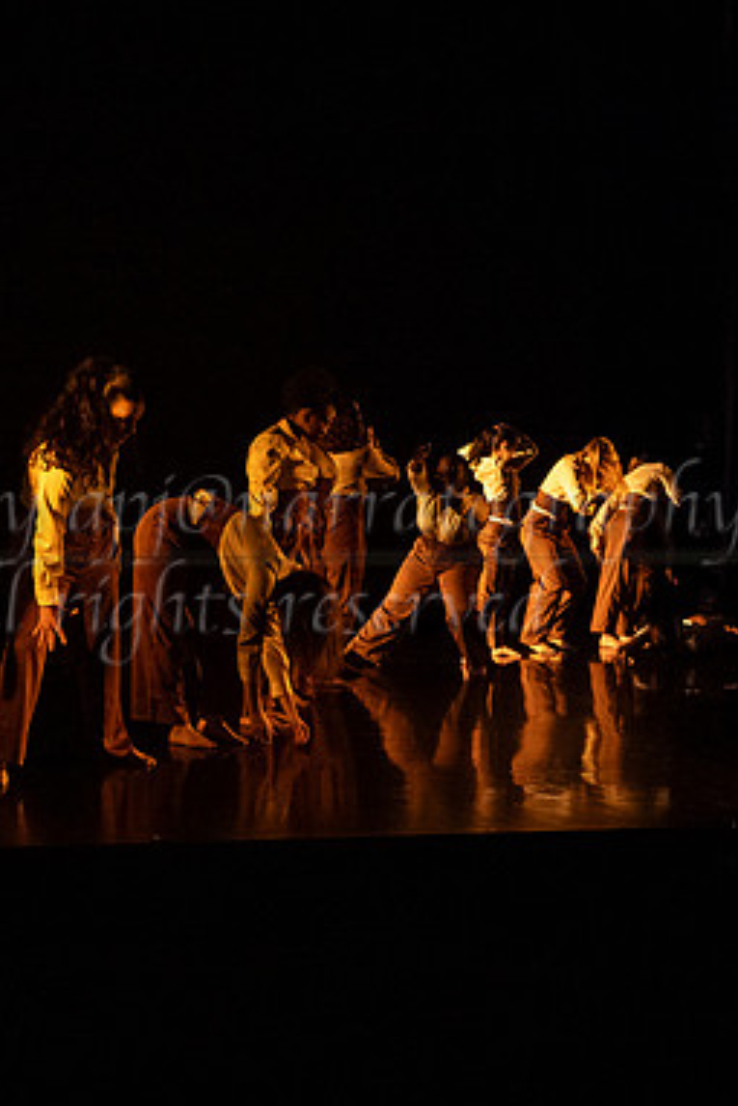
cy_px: 499
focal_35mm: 65
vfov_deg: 30.9
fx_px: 1997
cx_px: 237
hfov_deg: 20.9
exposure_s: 1/320
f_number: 3.5
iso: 4000
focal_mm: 32
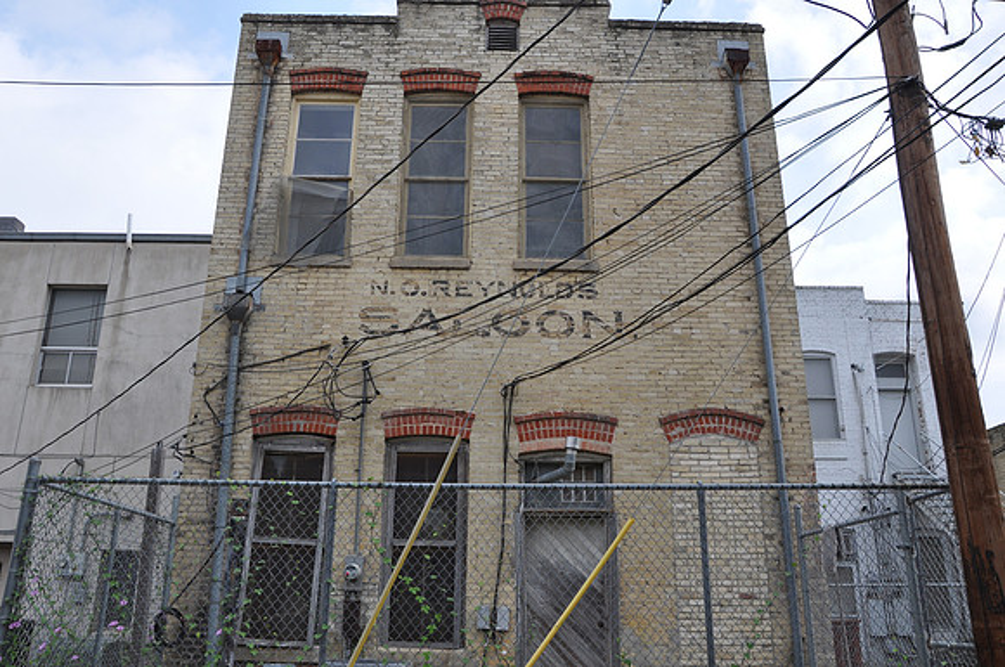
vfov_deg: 41.6
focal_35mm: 32
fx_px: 878
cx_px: 502
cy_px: 334
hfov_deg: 59.6
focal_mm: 21
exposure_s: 1/100
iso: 200
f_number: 10
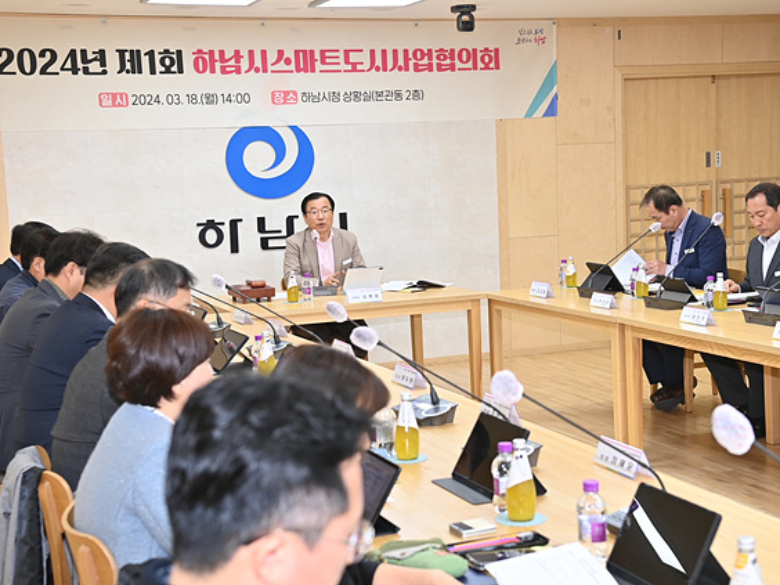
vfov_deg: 24.4
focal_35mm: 60
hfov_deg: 32.2
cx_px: 408
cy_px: 291
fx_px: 1352
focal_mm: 55
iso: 800
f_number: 5.6
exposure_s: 1/100
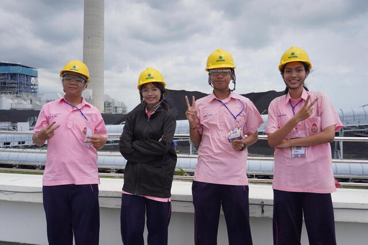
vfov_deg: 41.7
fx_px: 322
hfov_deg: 59.5
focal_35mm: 32
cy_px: 122
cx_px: 184
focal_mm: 21
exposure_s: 1/1000
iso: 100
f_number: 4
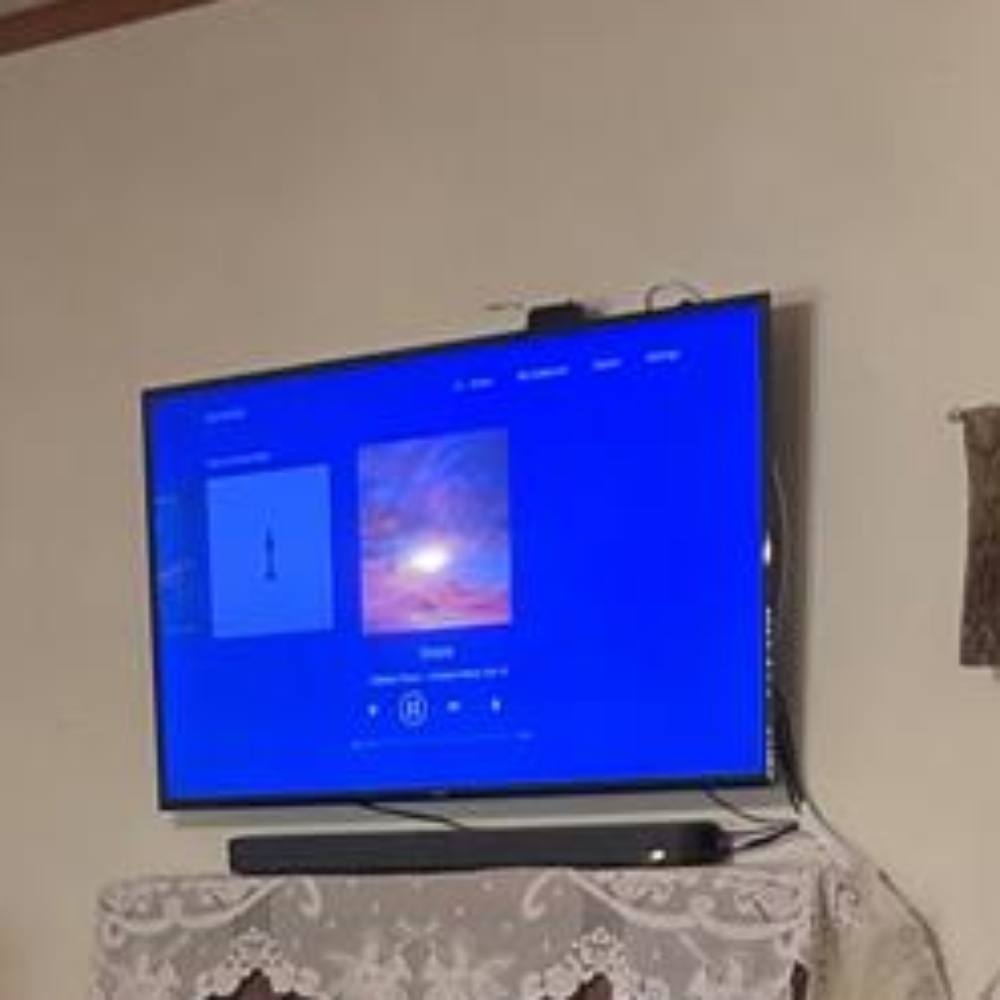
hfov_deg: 16.1
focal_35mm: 106
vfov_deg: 15.6
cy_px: 1315
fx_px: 3464
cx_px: -8
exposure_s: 1/40
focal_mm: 3
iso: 250
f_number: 1.8
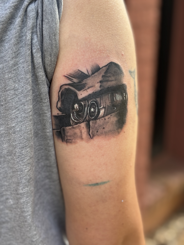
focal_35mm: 52
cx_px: 92
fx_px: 369
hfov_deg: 28.0
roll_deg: -0.5
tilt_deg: -18.3
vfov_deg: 36.8
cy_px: 122
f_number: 1.6
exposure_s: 1/160
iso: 32
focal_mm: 5.96
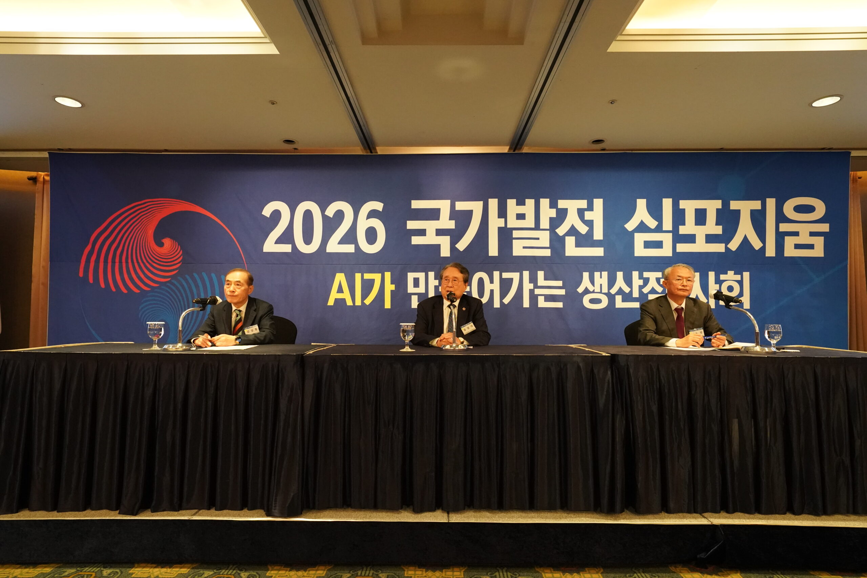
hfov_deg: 86.9
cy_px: 289
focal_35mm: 19
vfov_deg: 64.6
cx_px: 434
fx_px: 458
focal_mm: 19
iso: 6400
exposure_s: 1/160
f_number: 5
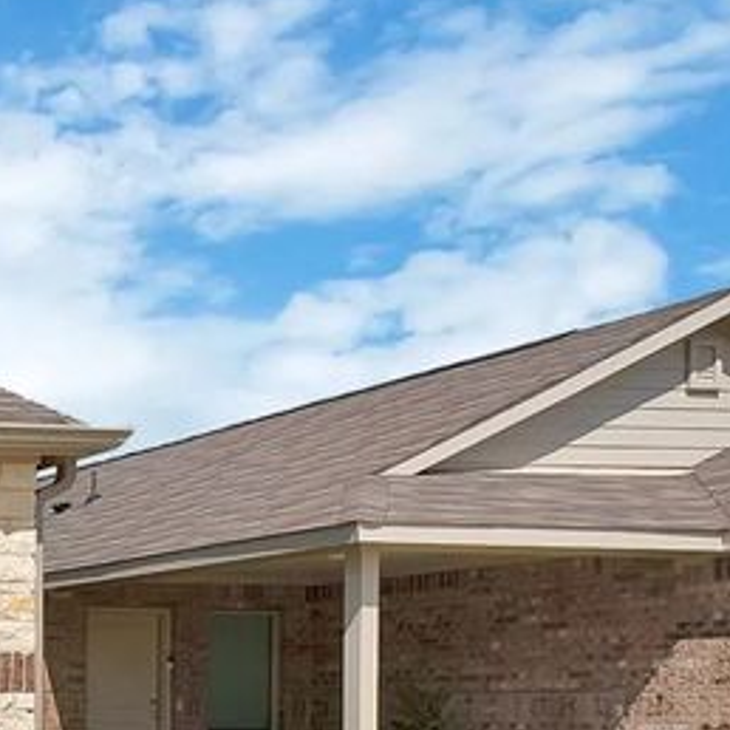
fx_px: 1288
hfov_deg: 19.3
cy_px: 705
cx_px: -713
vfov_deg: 29.8
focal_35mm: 54
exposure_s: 1/1600
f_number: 9
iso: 400
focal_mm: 16
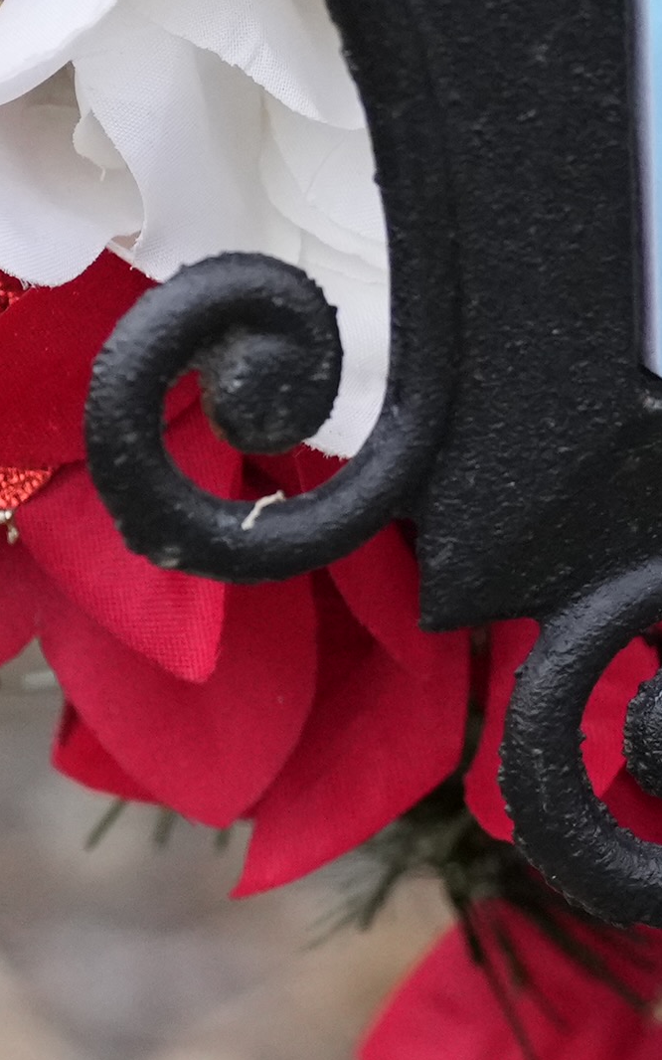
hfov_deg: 1.1
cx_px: 2264
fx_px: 33119
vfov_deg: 1.8
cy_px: -201
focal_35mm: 1147
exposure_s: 1/1250
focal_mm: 200
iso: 2000
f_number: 4.5
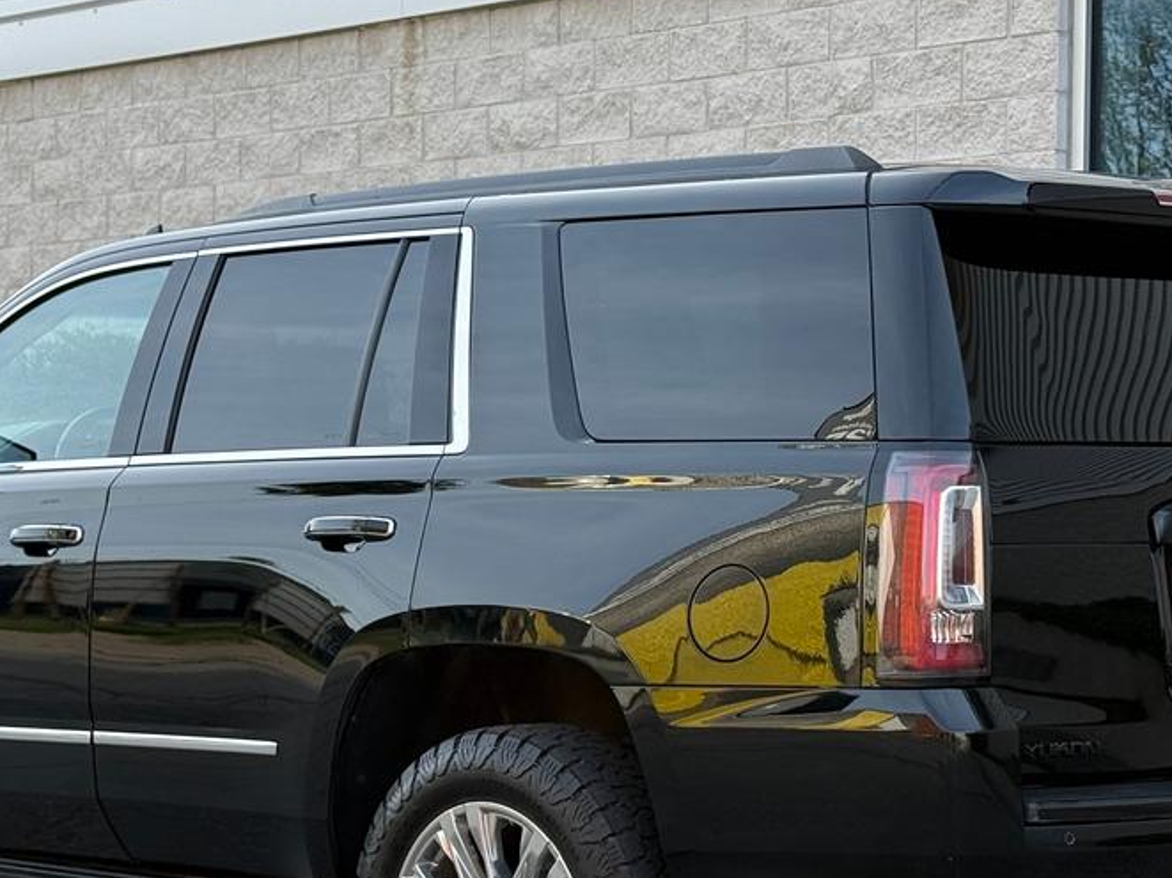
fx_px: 3147
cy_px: 491
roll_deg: -0.7
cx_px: 525
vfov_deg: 15.9
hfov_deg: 21.1
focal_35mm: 93
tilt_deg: +0.1
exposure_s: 1/885
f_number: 1.78
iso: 64
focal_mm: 6.76
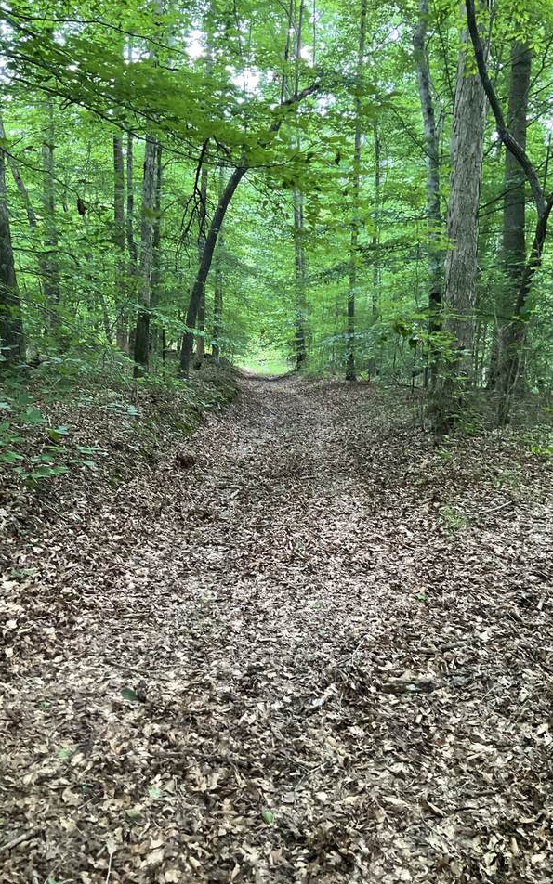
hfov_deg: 40.6
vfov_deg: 61.2
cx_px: 257
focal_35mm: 31
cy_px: 442
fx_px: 748
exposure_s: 1/60
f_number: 1.8
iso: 250
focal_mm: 3
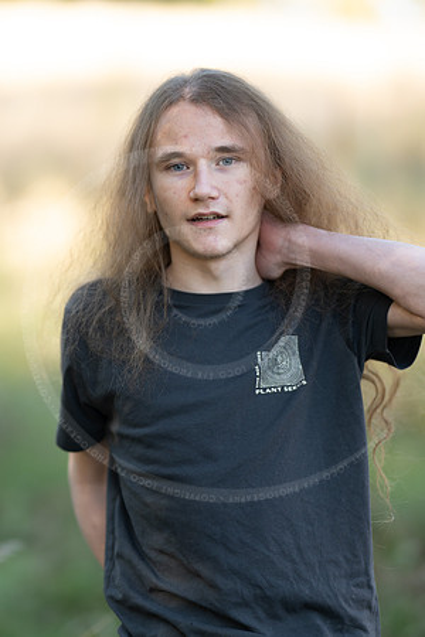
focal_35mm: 127
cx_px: 212
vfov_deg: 16.1
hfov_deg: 10.8
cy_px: 318
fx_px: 2249
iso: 80
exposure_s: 1/500
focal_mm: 85
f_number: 1.2
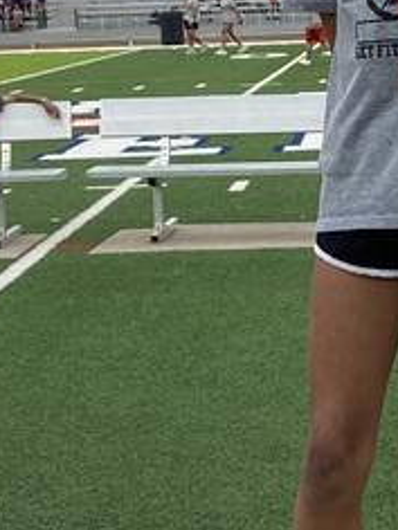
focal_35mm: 113
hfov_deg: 13.0
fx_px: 1732
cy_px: 189
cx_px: 371
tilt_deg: -6.6
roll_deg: +1.9
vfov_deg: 17.4
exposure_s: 1/616
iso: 32
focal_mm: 4.25
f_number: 1.8
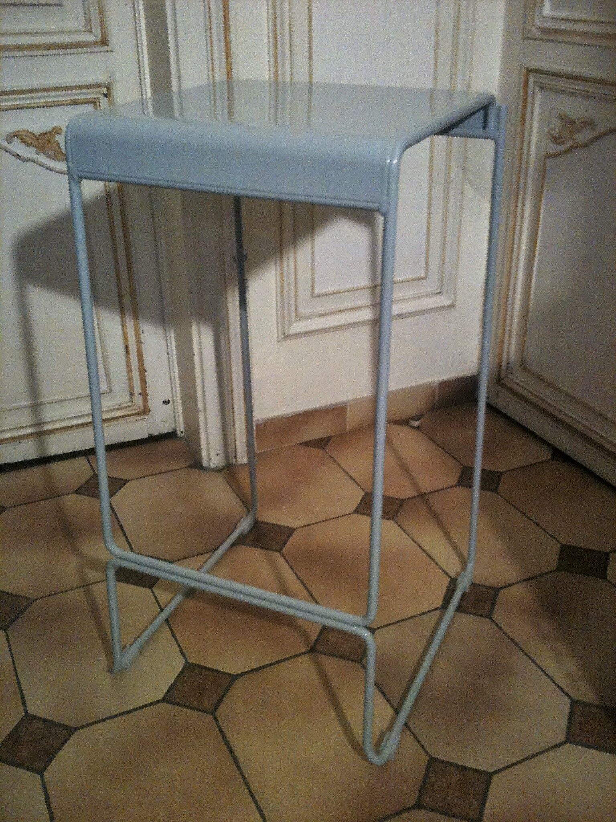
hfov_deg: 40.7
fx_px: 830
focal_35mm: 35
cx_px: 308
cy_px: 411
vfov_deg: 52.6
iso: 160
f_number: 2.8
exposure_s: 1/17
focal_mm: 3.85
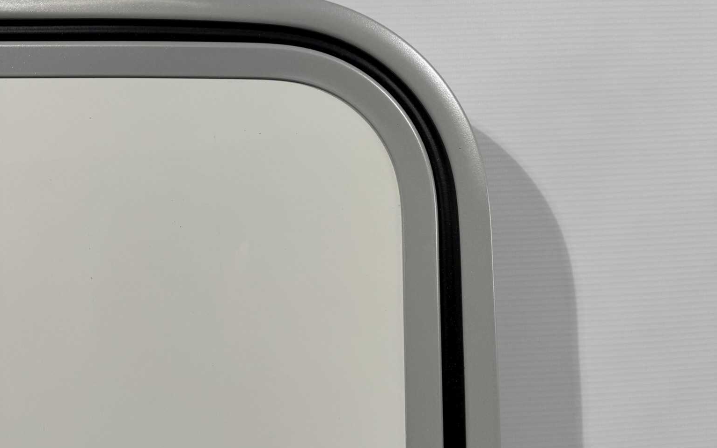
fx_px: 664
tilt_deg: +2.7
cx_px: 358
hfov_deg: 56.7
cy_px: 206
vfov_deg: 37.3
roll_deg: -0.5
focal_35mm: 34
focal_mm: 6.76
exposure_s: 1/407
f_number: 1.78
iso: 80
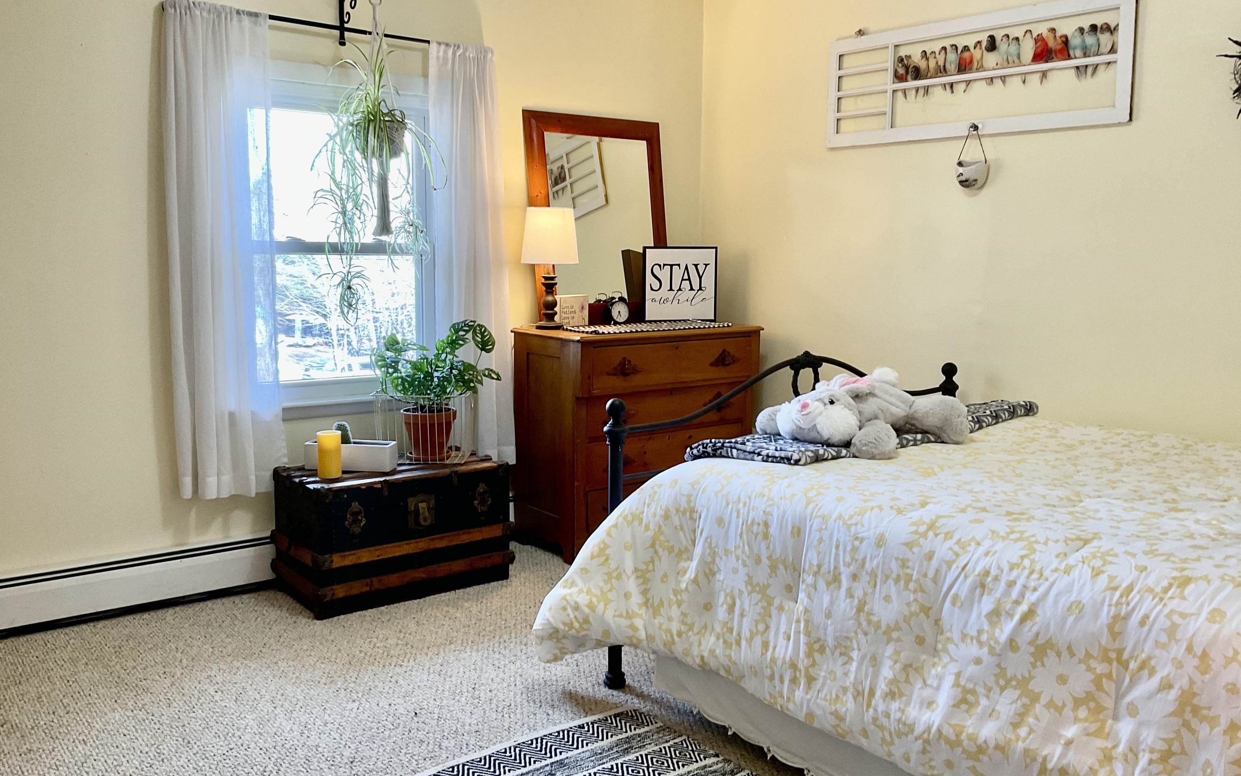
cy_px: 377
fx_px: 1048
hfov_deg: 61.2
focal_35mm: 31
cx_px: 623
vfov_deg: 40.6
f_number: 1.8
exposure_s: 1/60
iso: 64
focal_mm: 3
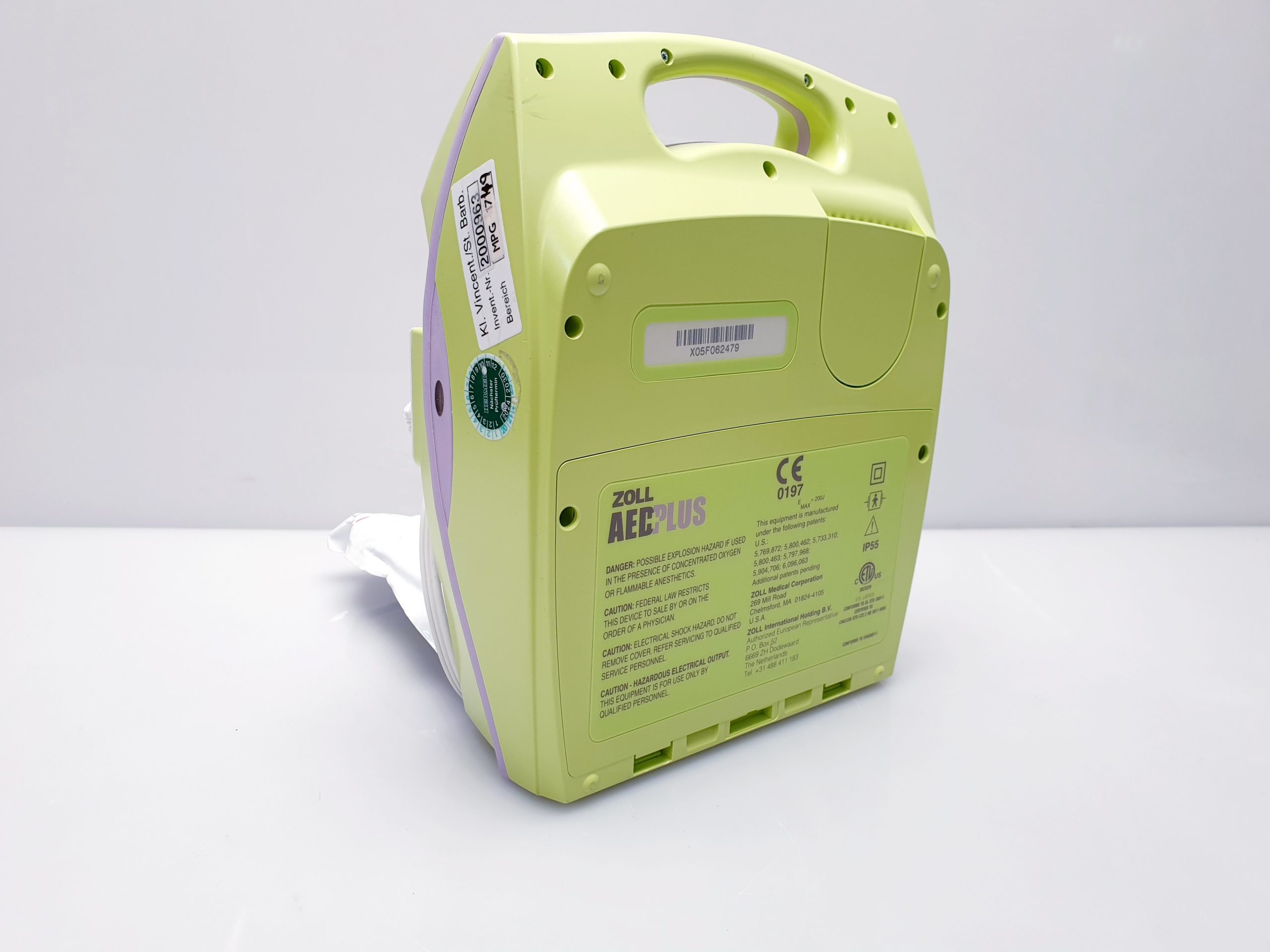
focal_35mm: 26
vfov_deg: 53.1
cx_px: 635
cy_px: 476
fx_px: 954
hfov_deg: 67.3
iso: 64
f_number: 2.4
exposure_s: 1/50
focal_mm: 4.3
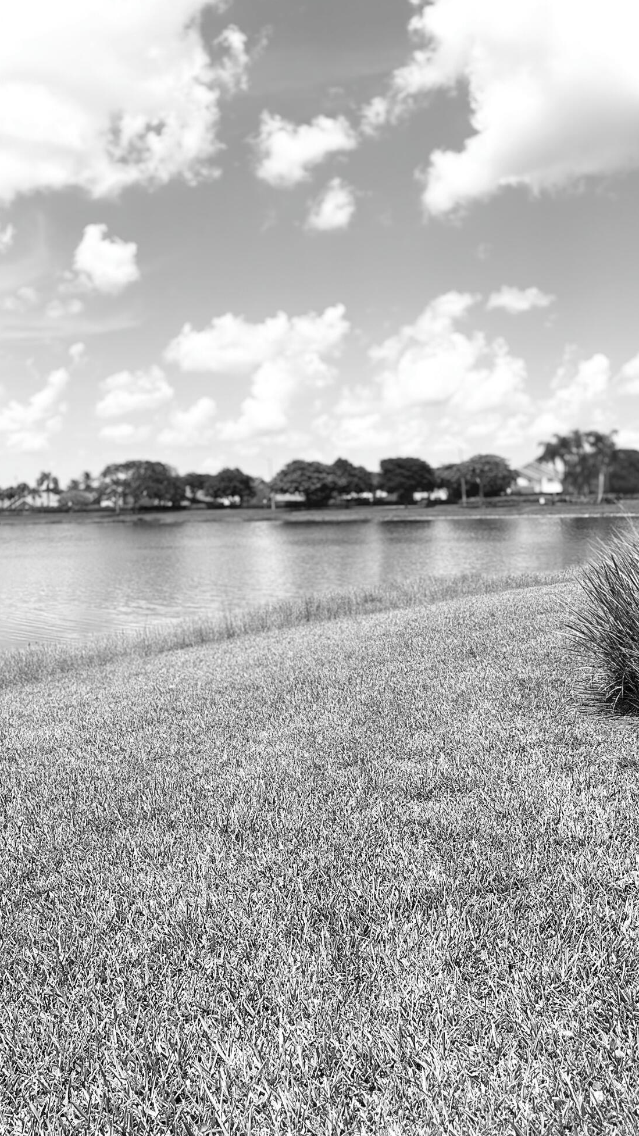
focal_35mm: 29
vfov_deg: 66.1
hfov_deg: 40.2
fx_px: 874
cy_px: 566
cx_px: 340
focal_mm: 5.96
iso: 50
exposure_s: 1/5348
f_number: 1.6
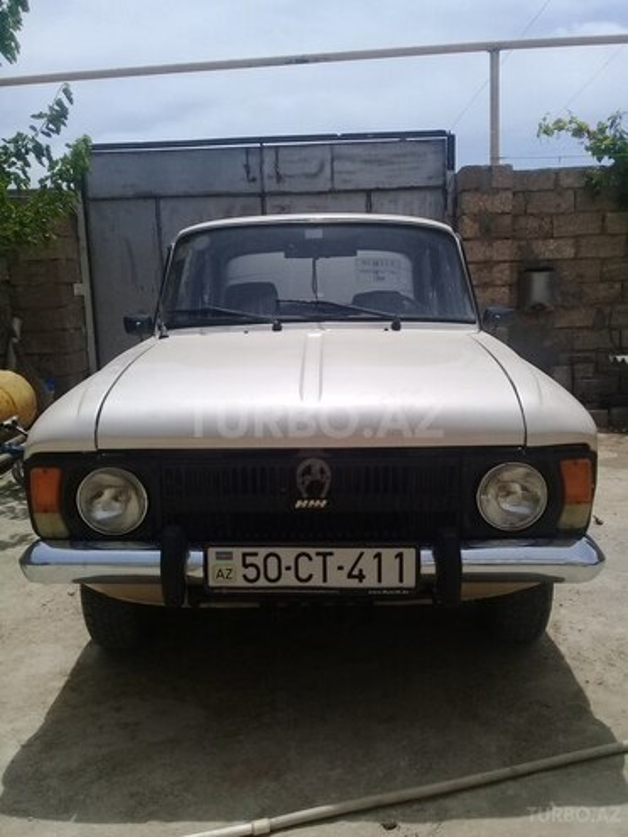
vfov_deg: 58.4
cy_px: 418
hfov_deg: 45.4
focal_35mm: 31
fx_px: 750
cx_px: 314
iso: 50
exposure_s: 1/2778
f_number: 2.2
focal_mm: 3.3
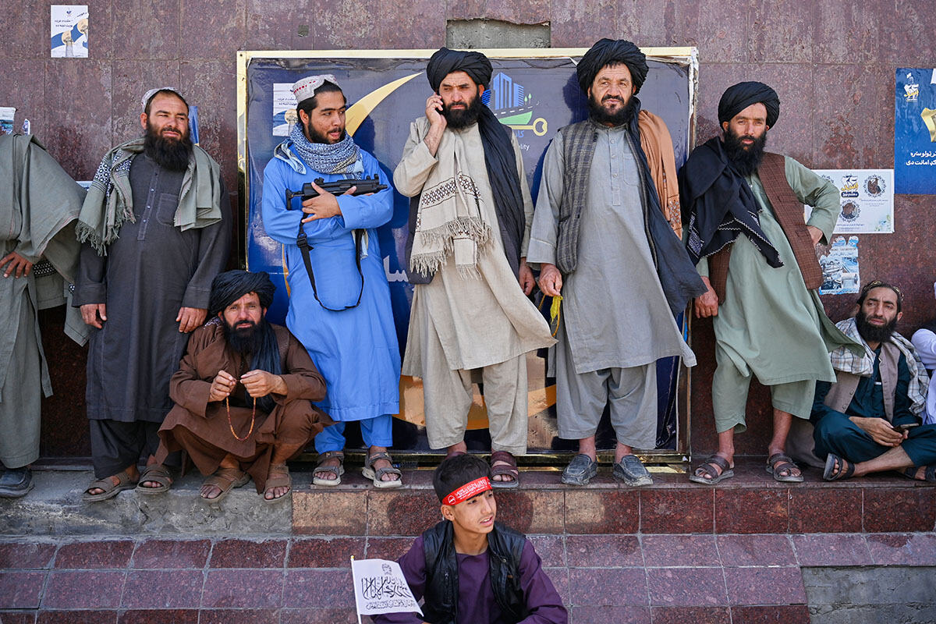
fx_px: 780
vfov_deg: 43.6
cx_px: 468
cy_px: 312
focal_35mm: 30
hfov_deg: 61.9
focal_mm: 30
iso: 125
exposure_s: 1/400
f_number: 4
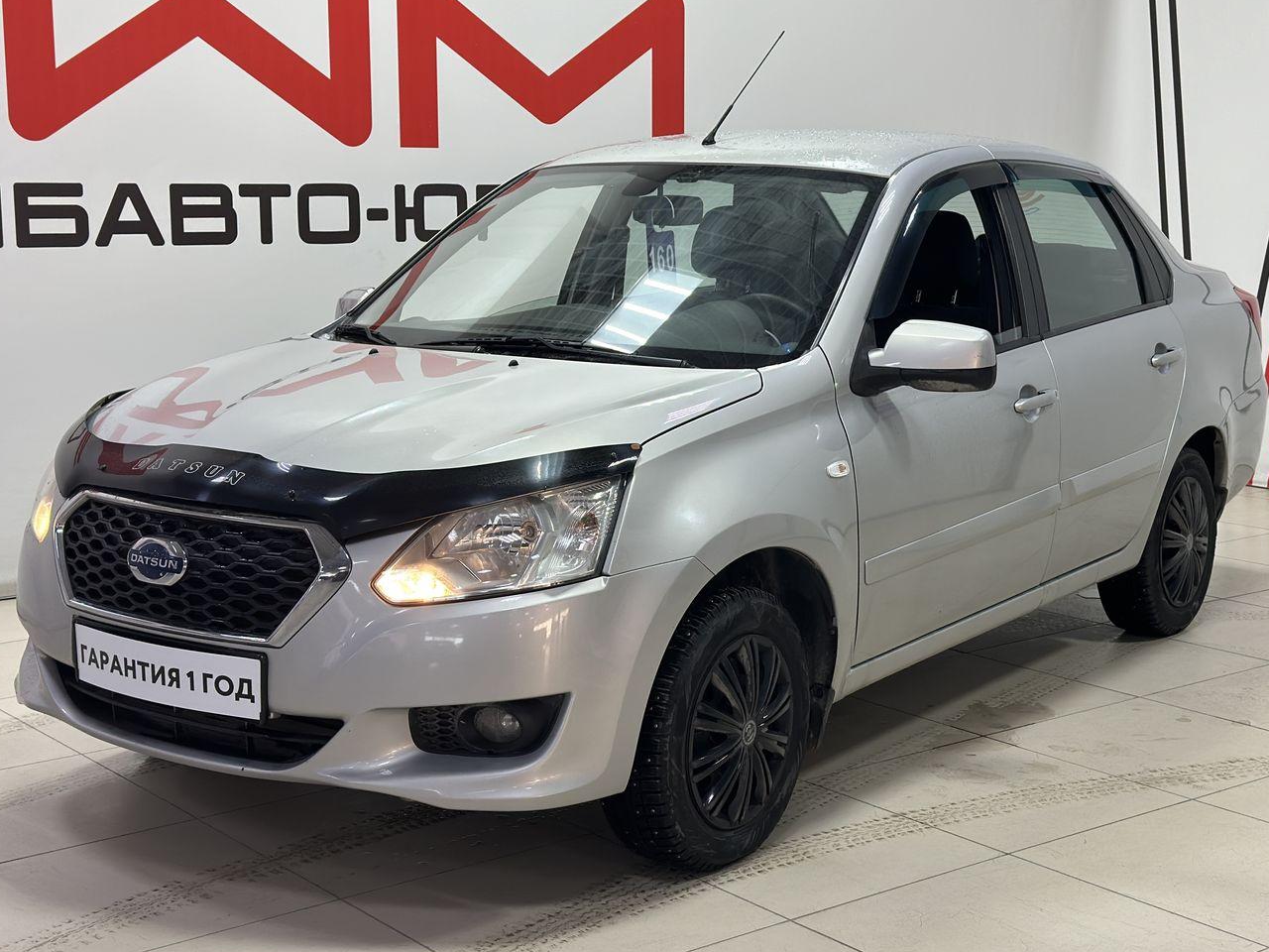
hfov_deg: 35.5
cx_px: 627
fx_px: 1980
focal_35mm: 54
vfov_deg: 27.0
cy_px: 465
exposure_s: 1/100
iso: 64
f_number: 1.78
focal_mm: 6.86
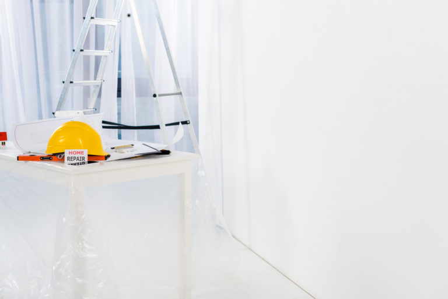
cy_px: 150
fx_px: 623
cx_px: 224
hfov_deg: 39.6
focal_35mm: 50
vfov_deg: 27.0
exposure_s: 1/160
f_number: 4.5
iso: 100
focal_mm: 50
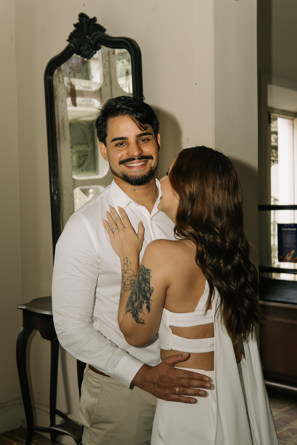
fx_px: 557
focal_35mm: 45
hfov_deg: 29.9
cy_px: 222
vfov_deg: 43.6
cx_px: 148
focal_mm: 30
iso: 400
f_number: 3.5
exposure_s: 1/160
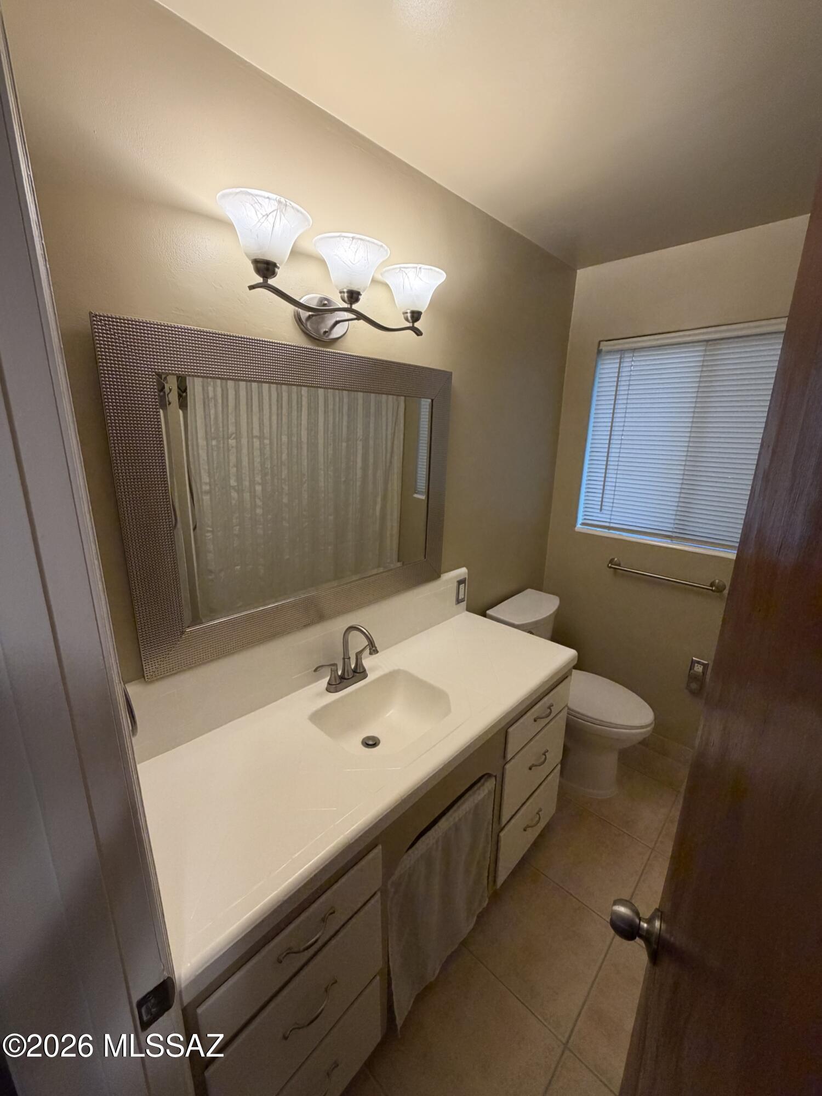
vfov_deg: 102.1
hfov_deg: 85.7
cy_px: 548
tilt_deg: -14.7
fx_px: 443
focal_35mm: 14
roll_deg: -1.0
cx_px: 411
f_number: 2.2
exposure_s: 1/120
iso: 320
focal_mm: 2.22
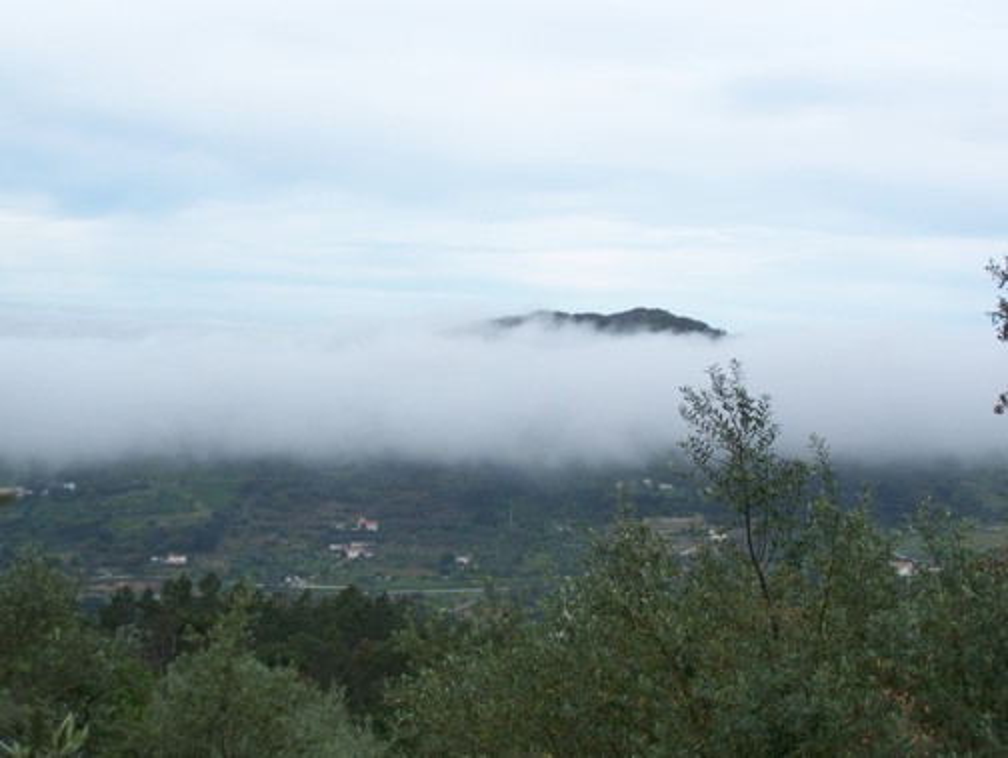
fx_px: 1953
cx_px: 504
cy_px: 379
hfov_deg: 28.9
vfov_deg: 22.0
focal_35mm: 67
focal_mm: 11.1
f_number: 3.2
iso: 80
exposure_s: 1/500
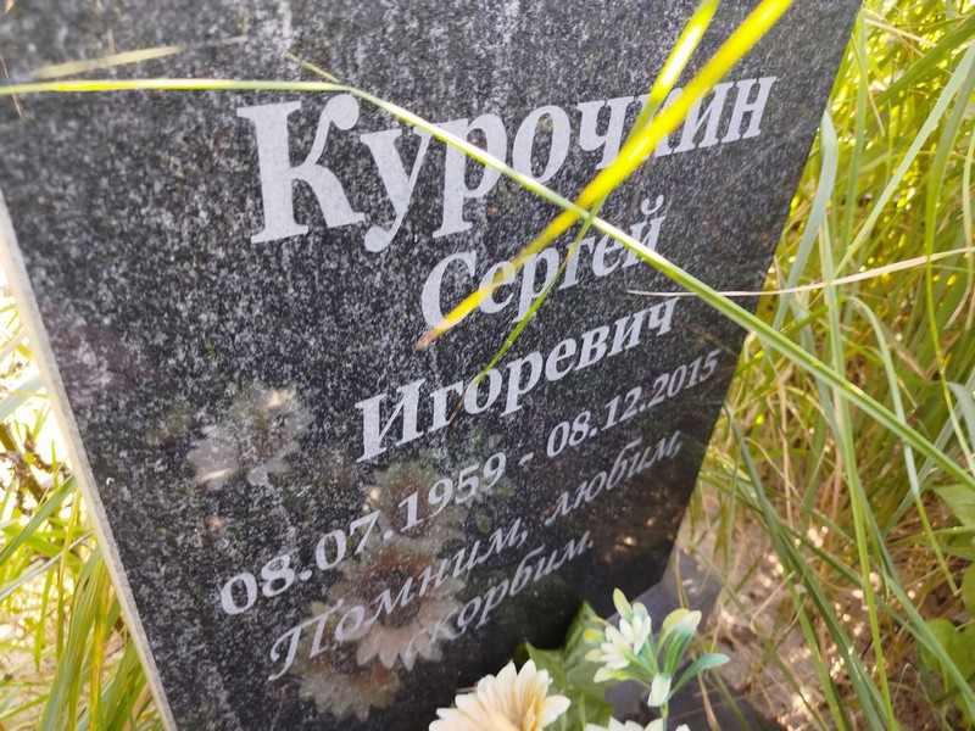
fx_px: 676
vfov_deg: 56.8
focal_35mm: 24
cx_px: 488
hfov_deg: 71.6
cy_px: 366
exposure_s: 1/50
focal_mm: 5.31
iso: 80
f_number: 1.7
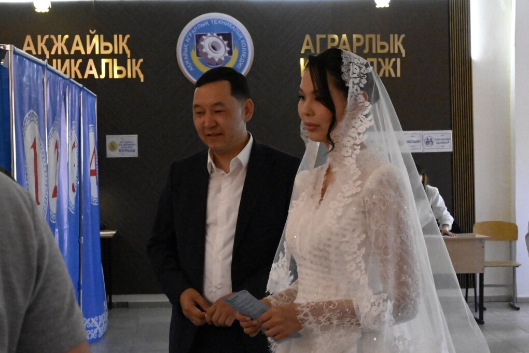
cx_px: 264
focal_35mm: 68
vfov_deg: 20.0
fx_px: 999
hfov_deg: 29.7
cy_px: 176
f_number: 16
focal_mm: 68
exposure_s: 1/500
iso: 51200
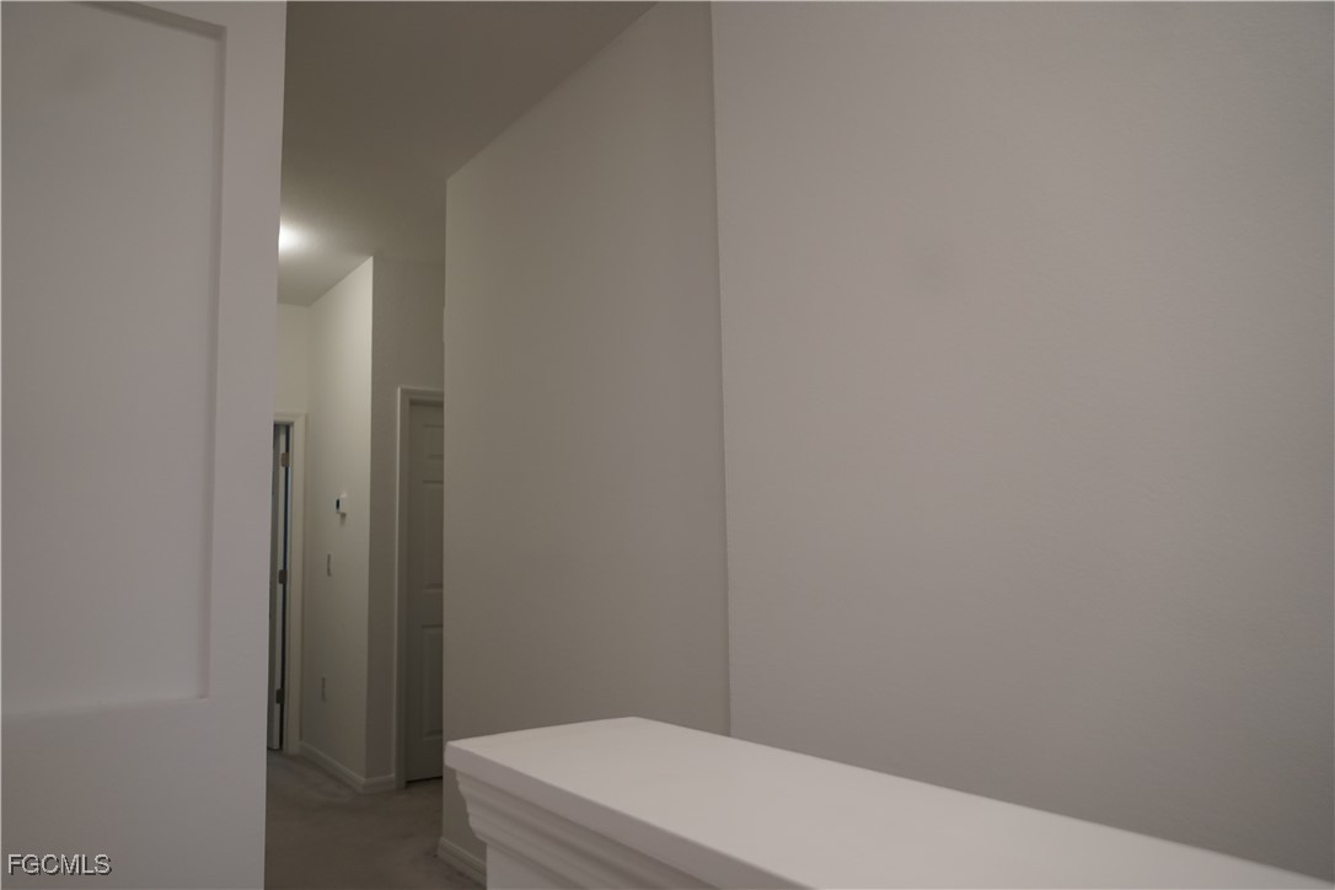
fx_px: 1001
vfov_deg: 47.9
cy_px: 445
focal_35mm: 27
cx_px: 668
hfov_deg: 67.4
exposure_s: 1/160
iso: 1250
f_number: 3.5
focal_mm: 18
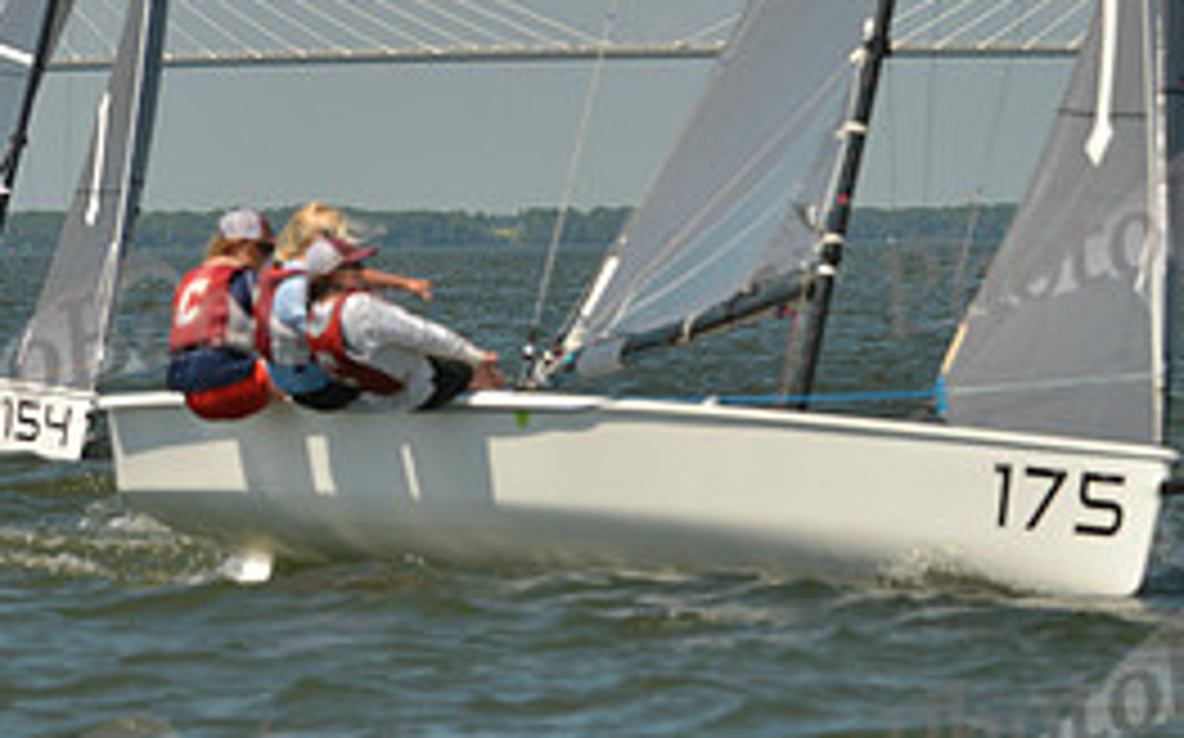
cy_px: 52
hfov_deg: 4.7
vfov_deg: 2.9
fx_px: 14511
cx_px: 648
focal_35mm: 450
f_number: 8
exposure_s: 1/1600
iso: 280
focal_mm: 200
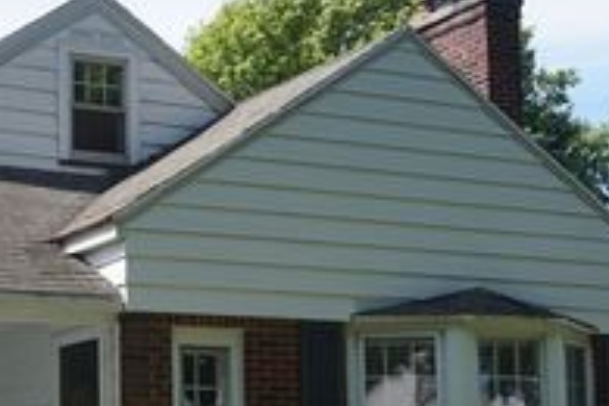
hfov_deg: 22.4
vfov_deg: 15.3
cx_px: 31
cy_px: 359
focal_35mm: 88
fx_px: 1493
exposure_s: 1/250
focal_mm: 23
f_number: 5.6
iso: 100
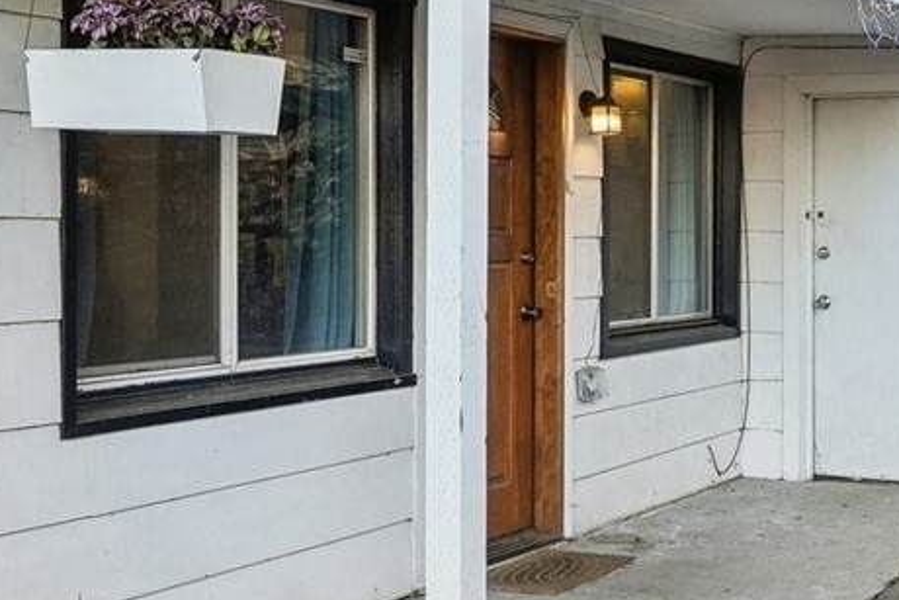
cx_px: 863
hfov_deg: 31.8
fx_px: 1474
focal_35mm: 59
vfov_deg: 23.0
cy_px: 224
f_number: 8
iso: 400
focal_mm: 16
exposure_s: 1/80
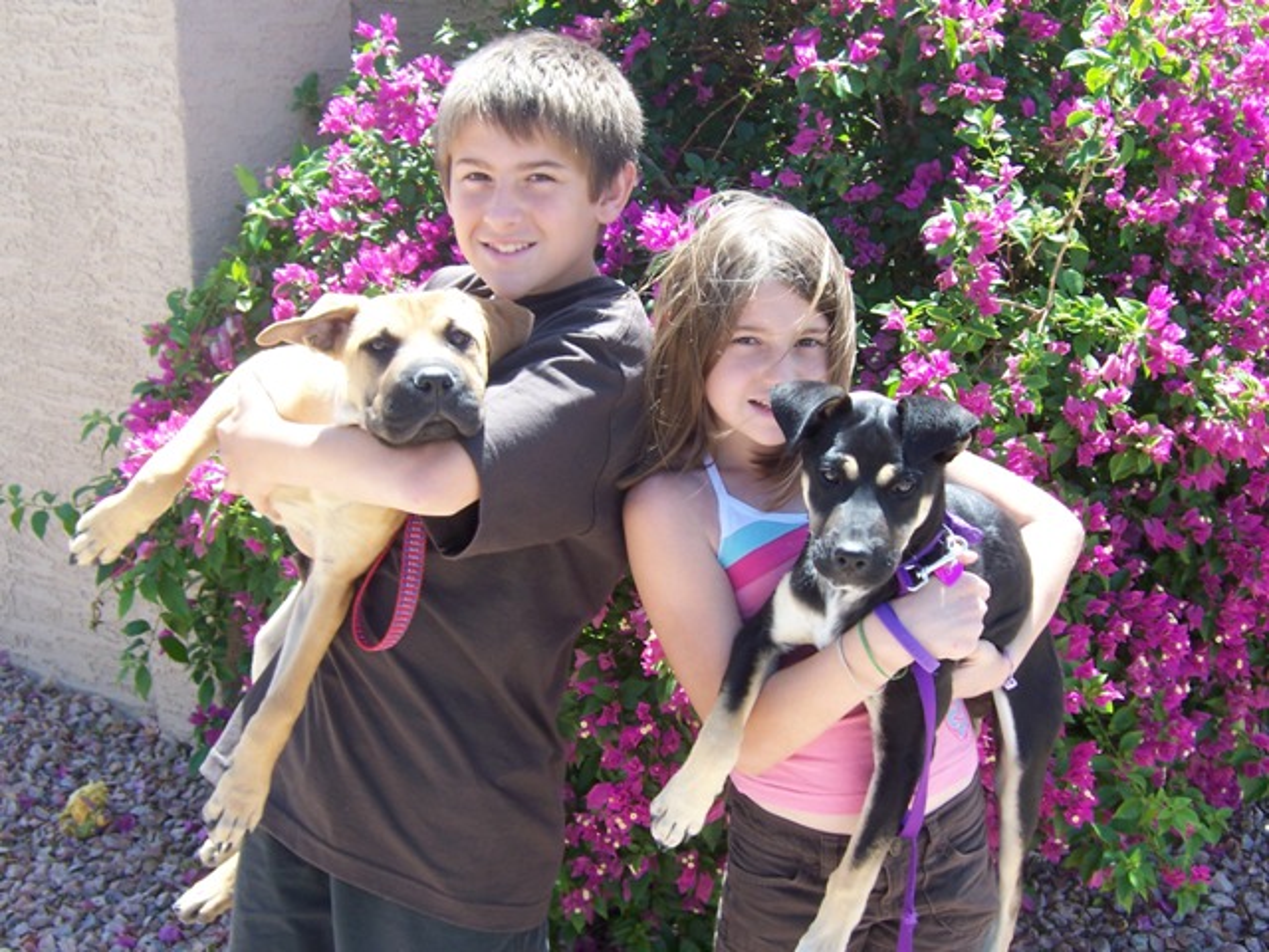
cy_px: 476
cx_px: 634
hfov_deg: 38.9
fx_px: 1796
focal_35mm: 49
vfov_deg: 29.7
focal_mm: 8.2
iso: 80
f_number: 4
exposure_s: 1/125
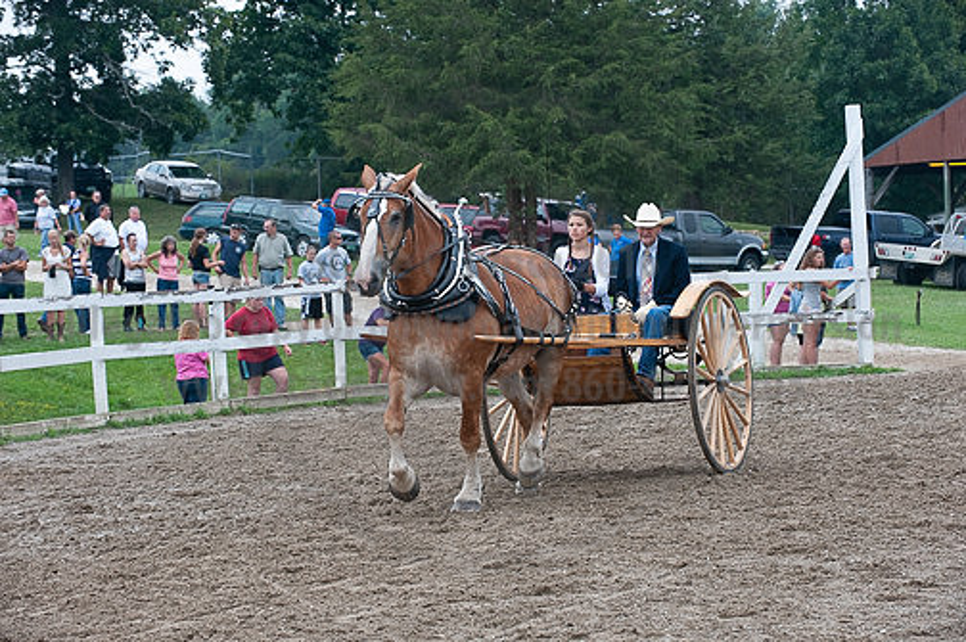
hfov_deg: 16.4
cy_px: 321
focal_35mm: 125
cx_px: 483
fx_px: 3351
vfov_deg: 10.9
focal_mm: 125
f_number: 5.6
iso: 1400
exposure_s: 1/1000
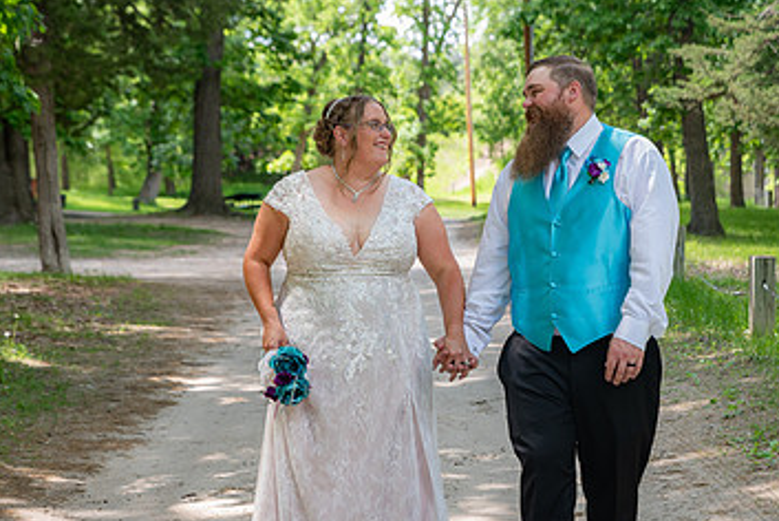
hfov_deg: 22.1
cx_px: 494
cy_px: 233
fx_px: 1992
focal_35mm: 92
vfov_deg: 14.9
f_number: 4
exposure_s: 1/160
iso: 200
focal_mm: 56
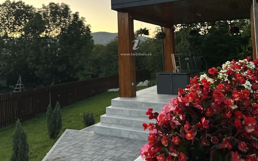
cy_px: 38
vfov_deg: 35.4
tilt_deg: +5.4
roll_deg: +0.8
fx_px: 246
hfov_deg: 55.3
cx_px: 130
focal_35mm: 35
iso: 320
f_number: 1.78
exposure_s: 1/60
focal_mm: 6.86
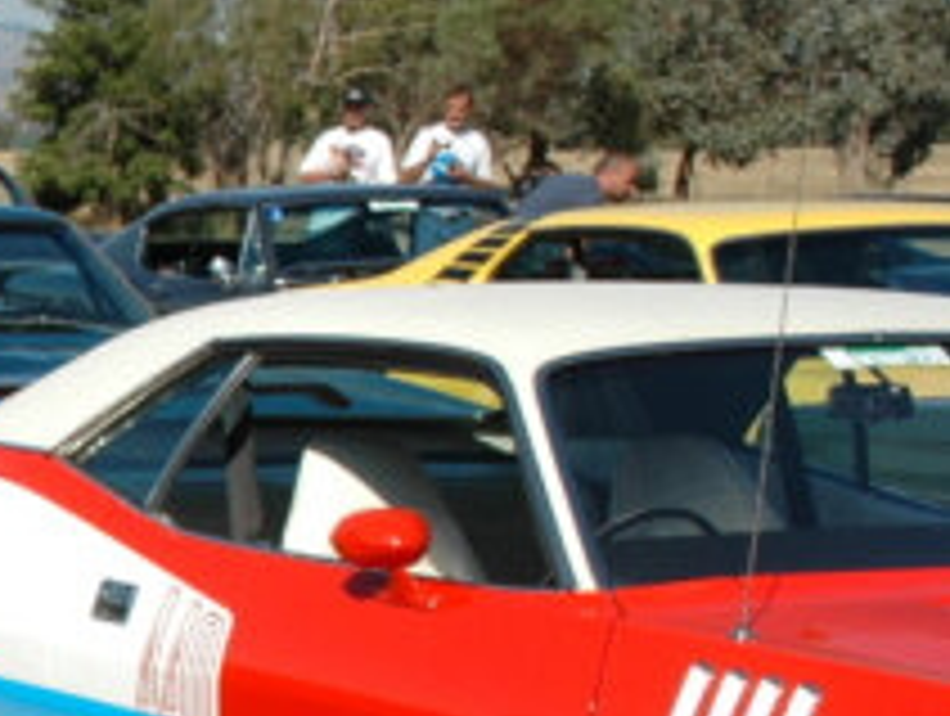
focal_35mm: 137
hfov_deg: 12.8
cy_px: 910
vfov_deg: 10.6
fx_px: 3761
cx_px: -853
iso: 200
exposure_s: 1/400
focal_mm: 25
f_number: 10
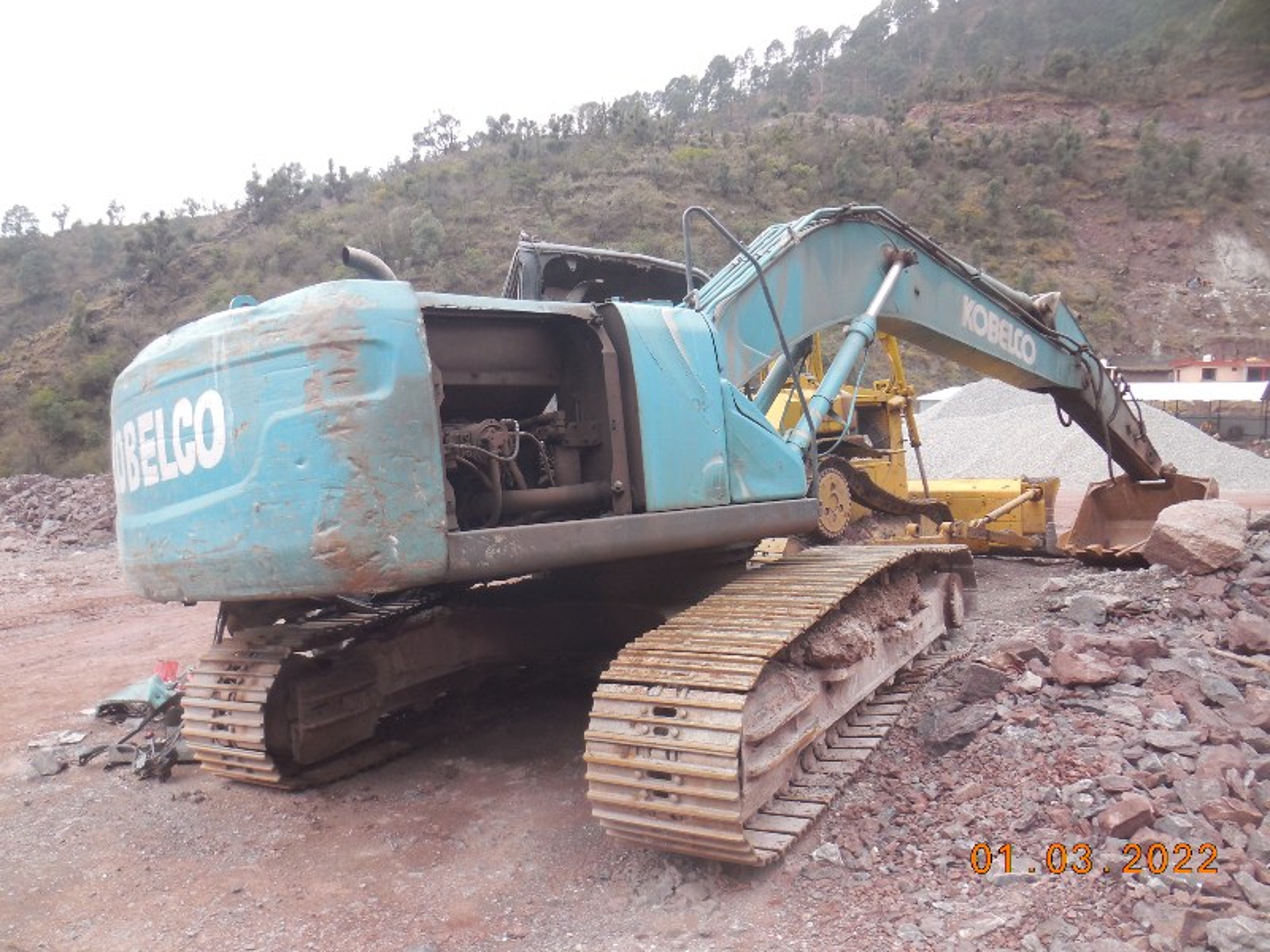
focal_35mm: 25
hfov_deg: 69.4
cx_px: 635
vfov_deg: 54.9
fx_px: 917
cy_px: 476
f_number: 3.1
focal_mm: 4.5
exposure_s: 1/125
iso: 125
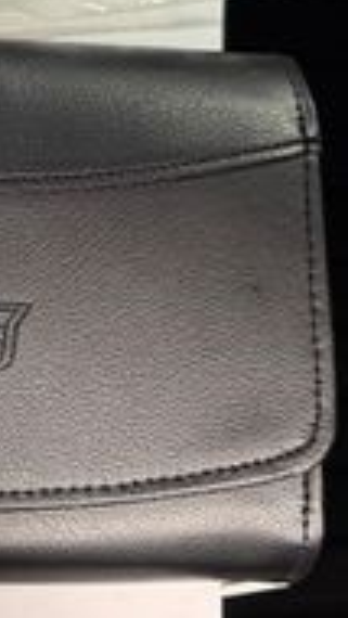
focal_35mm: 88
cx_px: -420
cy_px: 137
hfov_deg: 11.8
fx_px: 1442
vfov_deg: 23.9
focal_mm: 6.76
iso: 125
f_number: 1.78
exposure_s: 1/120
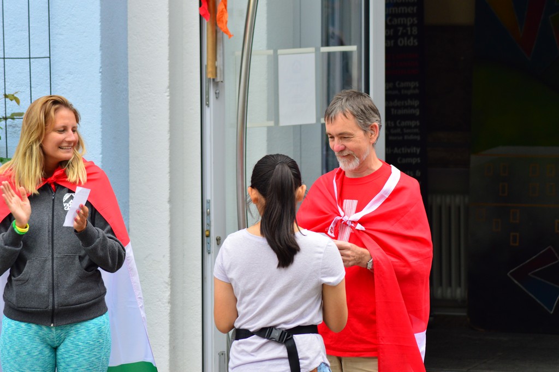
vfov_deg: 5.9
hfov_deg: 8.9
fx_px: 3607
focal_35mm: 232
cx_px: 280
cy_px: 186
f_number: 8
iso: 400
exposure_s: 1/250
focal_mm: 155
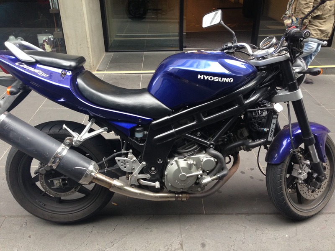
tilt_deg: -27.5
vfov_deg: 42.9
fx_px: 319
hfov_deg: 55.4
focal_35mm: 33
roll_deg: +1.5
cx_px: 168
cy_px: 126
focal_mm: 4.12
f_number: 2.4
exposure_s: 1/120
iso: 80
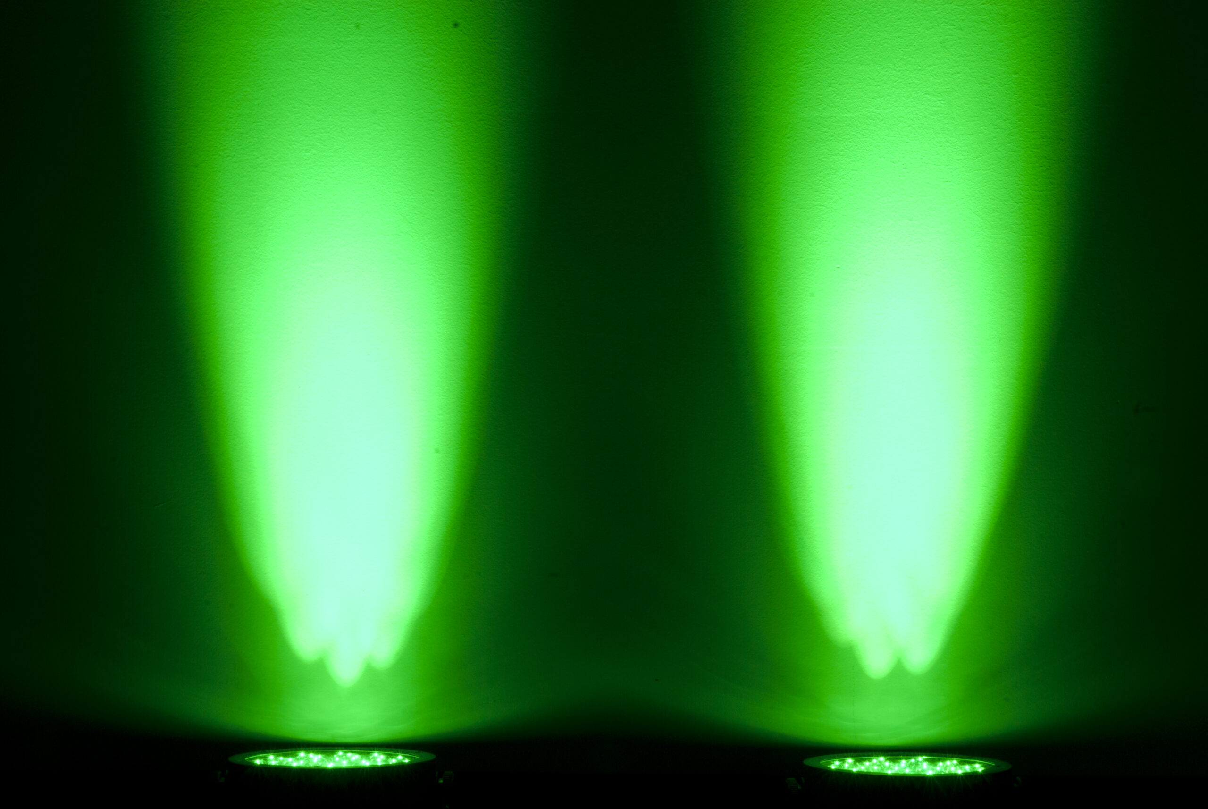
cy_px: 404
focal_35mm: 51
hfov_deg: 38.8
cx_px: 604
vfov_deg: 26.6
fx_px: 1713
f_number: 22
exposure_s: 1.6
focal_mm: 34
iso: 200
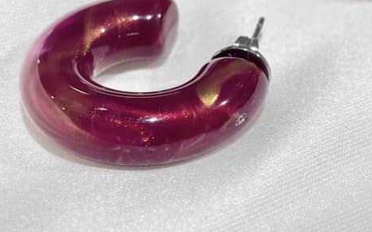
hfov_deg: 17.1
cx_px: 241
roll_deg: +1.1
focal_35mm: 122
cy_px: 78
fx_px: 1236
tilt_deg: -29.2
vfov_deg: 10.7
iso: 32
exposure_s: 1/256
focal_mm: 5.96
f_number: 1.6
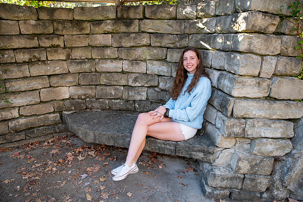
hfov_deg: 73.8
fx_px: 202
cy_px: 101
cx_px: 152
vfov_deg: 53.1
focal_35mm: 24
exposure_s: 1/160
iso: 320
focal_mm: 24
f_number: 4
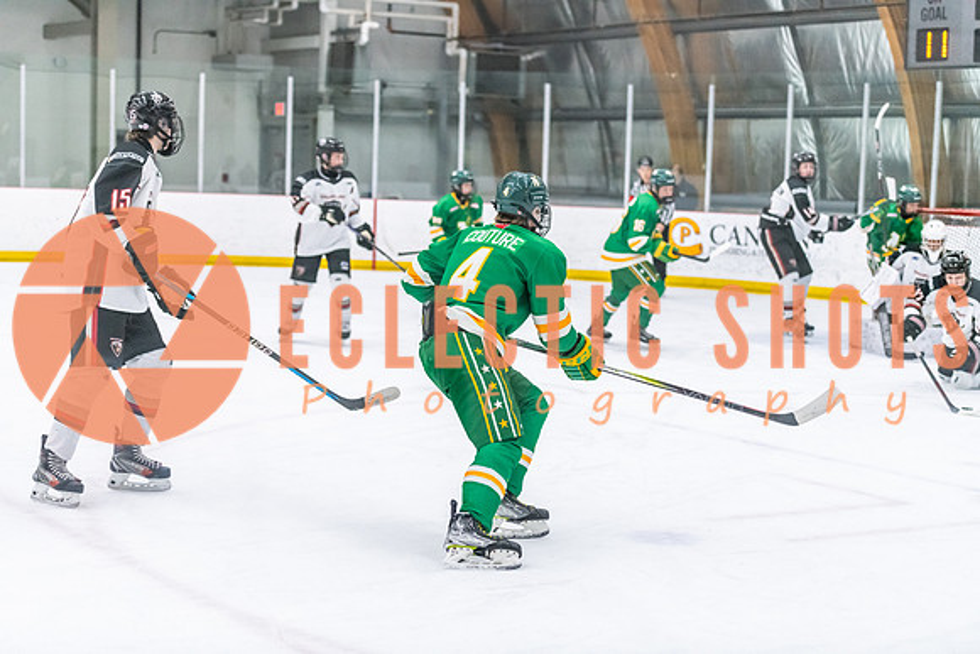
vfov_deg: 19.5
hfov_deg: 28.8
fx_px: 1906
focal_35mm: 70
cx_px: 490
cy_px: 327
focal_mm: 70
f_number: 2.8
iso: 4000
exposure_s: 1/800
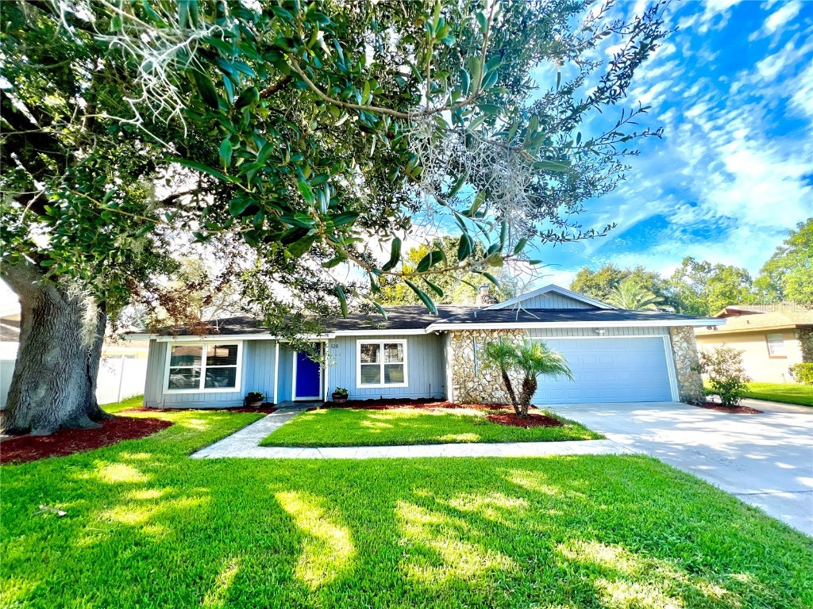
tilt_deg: +9.7
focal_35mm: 13
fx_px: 305
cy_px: 304
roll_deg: +0.9
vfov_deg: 89.9
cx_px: 406
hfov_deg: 106.2
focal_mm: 1.57
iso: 32
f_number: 1.8
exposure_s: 1/401
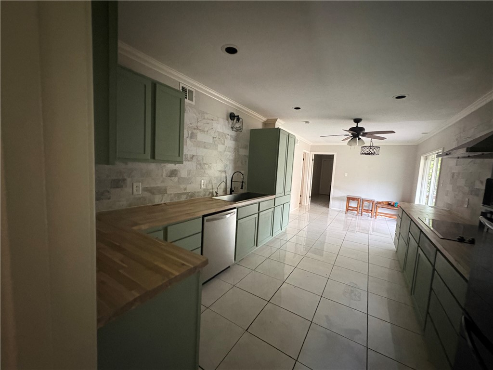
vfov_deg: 85.7
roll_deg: -2.8
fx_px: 199
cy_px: 185
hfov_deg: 102.1
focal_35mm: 14
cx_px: 246
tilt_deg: -5.8
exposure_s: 1/47
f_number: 2.2
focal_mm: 2.22
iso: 1000
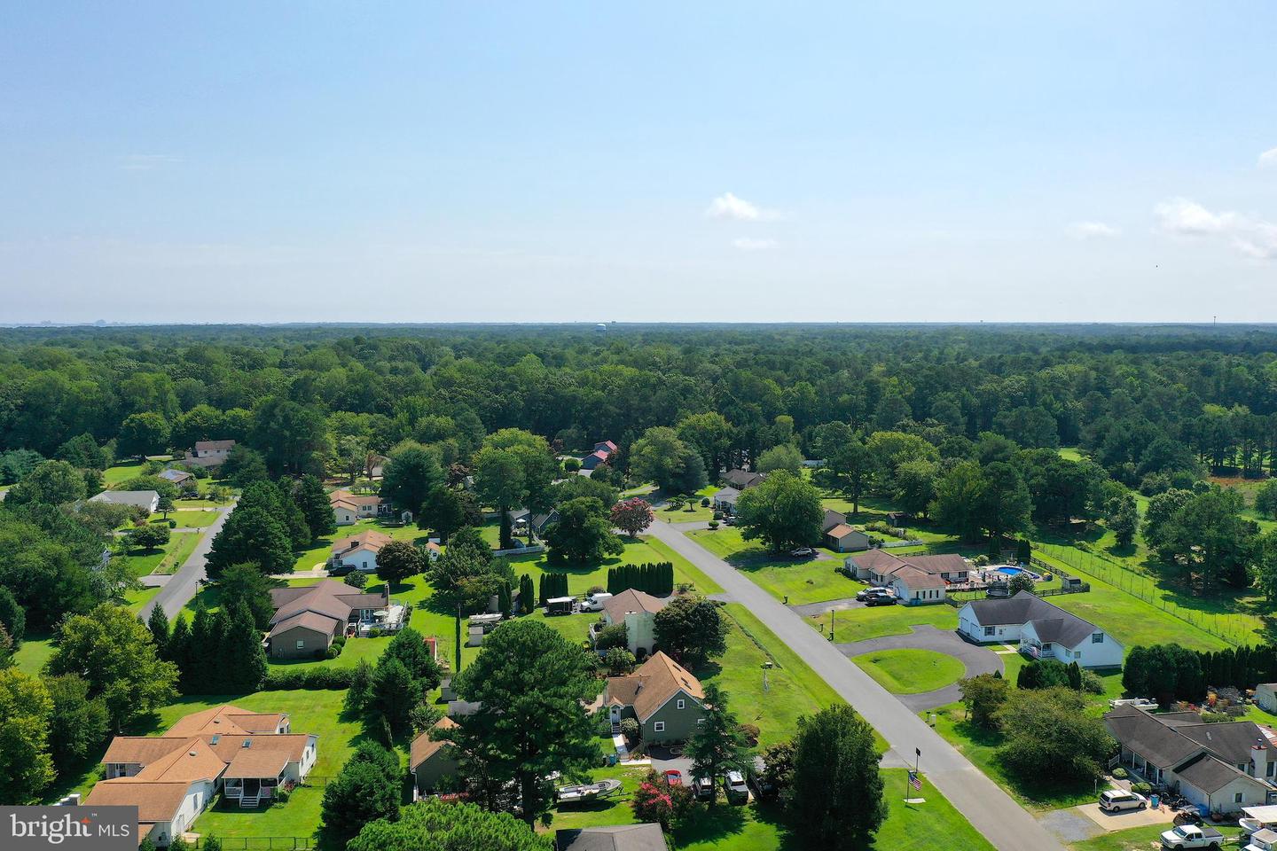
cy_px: 426
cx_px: 638
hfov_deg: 65.5
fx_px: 993
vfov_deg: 46.4
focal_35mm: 28
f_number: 6.3
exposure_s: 1/640
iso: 100
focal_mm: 10.26
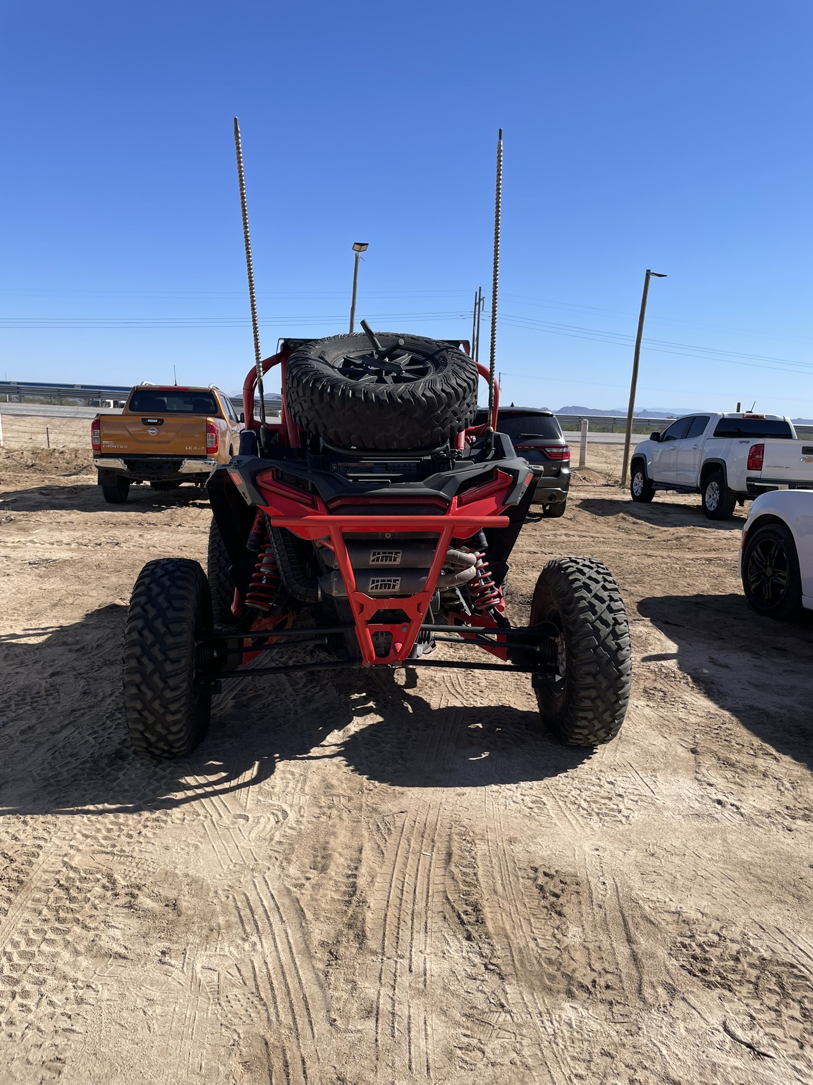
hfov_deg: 53.1
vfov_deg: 67.3
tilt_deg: -8.1
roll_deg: -2.3
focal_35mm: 26
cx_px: 406
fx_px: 814
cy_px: 542
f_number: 1.6
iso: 32
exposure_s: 1/3509
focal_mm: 4.2
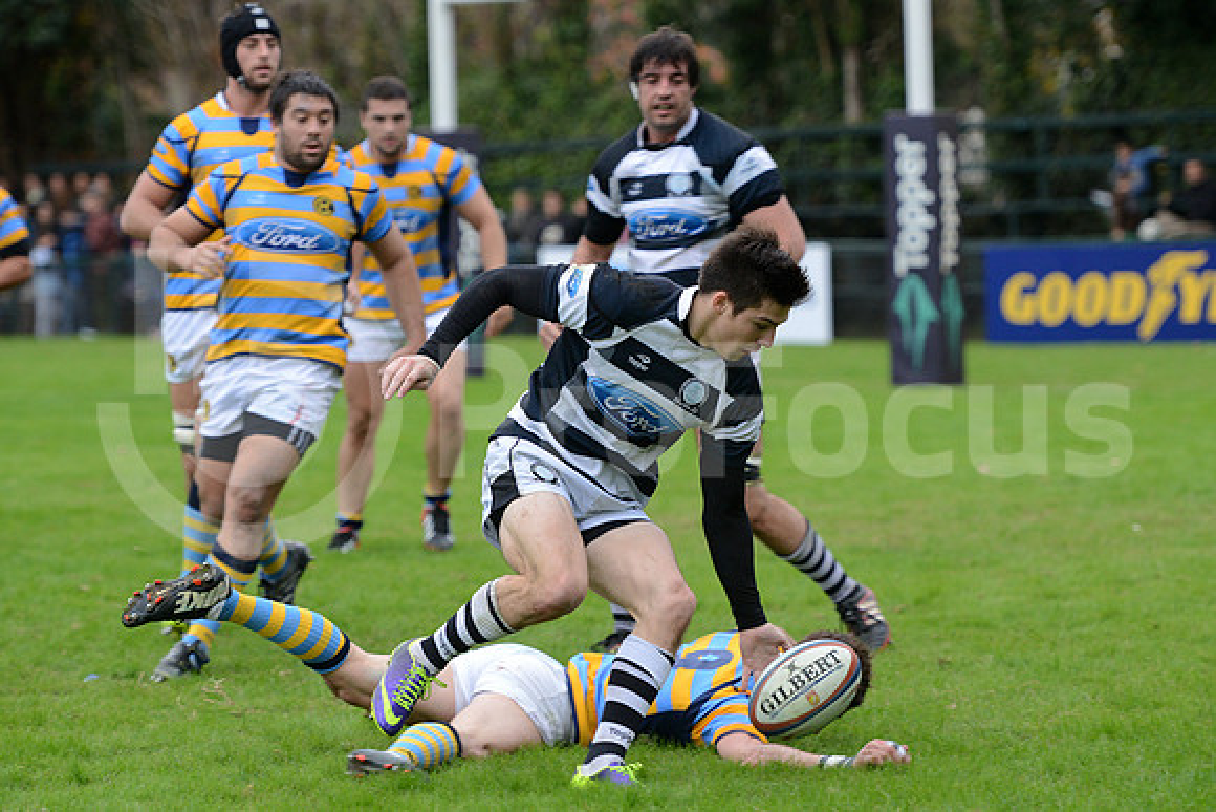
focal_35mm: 180
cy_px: 406
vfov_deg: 7.6
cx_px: 608
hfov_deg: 11.4
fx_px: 6081
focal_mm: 180
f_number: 4
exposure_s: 1/500
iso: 1600
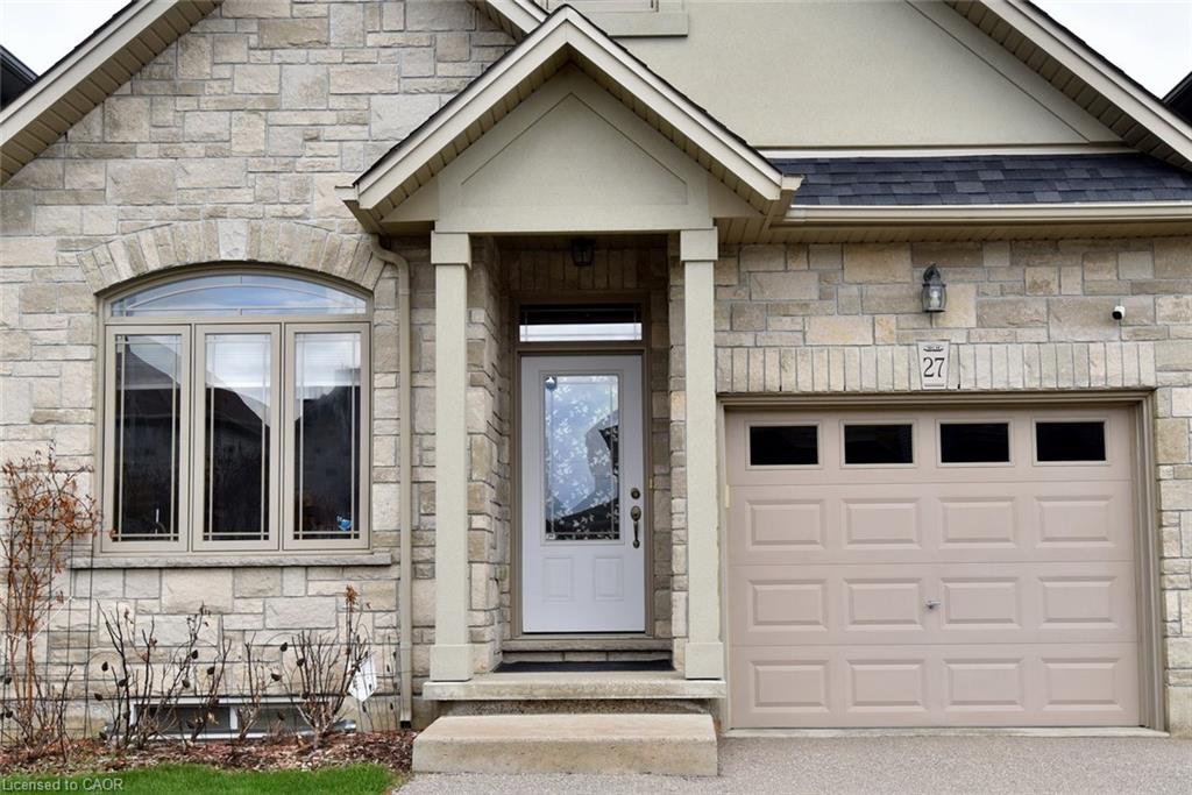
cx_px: 596
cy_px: 398
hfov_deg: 54.4
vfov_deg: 37.9
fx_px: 1159
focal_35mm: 35
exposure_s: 1/500
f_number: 11
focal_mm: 35
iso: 500
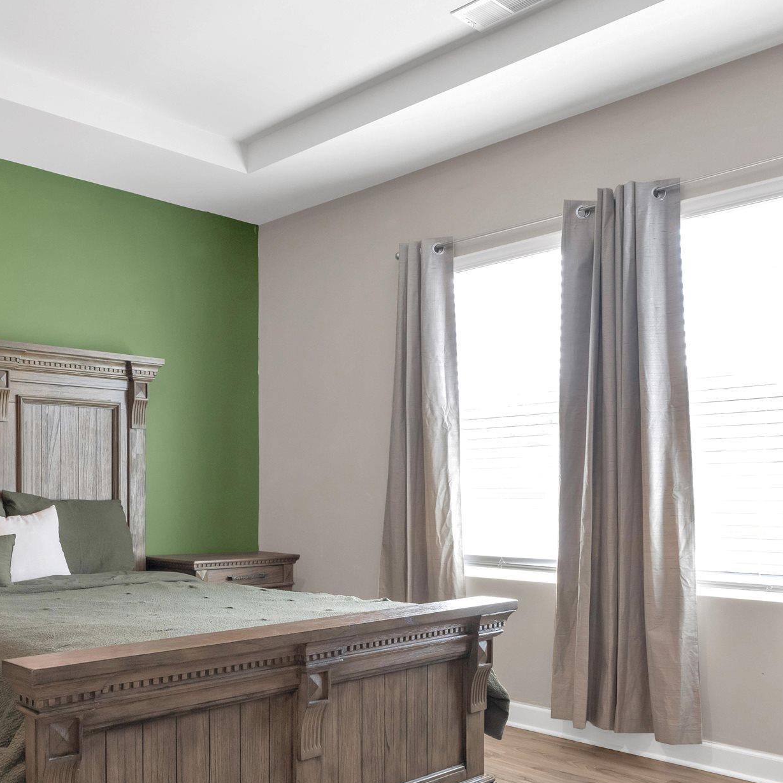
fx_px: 897
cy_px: 473
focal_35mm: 35
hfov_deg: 46.0
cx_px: 232
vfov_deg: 46.9
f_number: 9
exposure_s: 1/13
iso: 320
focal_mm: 16.5
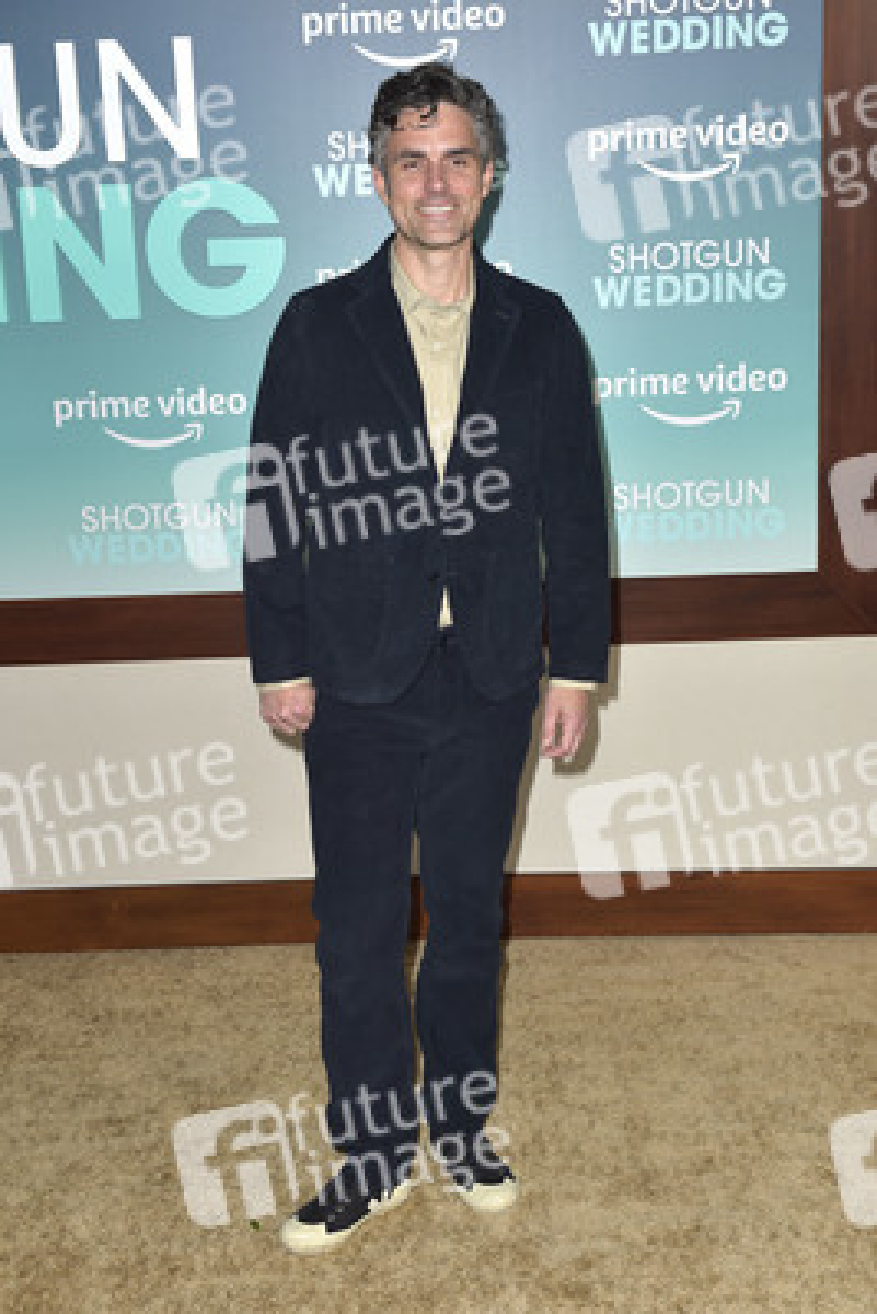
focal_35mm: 50
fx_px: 1825
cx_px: 438
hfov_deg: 27.0
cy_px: 657
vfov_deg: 39.6
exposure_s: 1/250
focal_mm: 50
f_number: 6.3
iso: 400
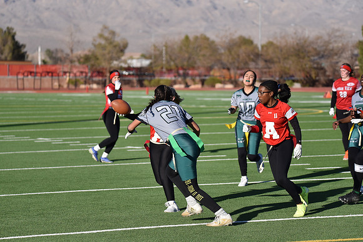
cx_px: 182
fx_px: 1513
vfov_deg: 9.2
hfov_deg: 13.7
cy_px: 121
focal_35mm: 150
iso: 450
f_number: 5
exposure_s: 1/4000
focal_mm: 150
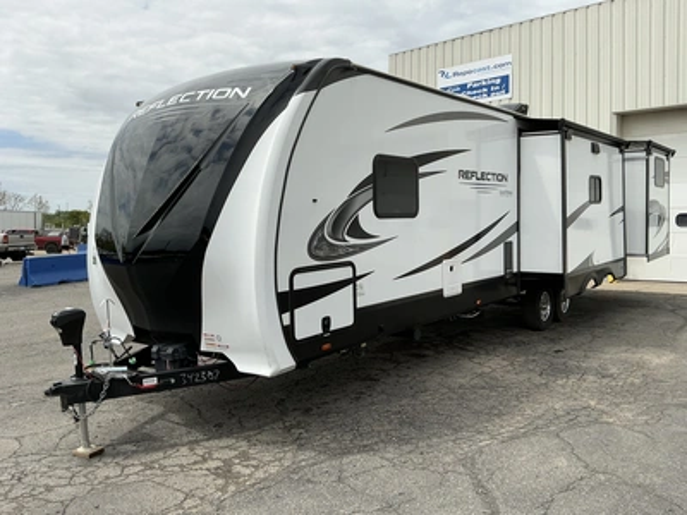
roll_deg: +0.7
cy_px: 258
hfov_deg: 63.4
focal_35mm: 28
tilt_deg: -0.3
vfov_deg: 49.7
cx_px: 344
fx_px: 556
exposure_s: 1/2801
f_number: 1.8
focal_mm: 3
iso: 25
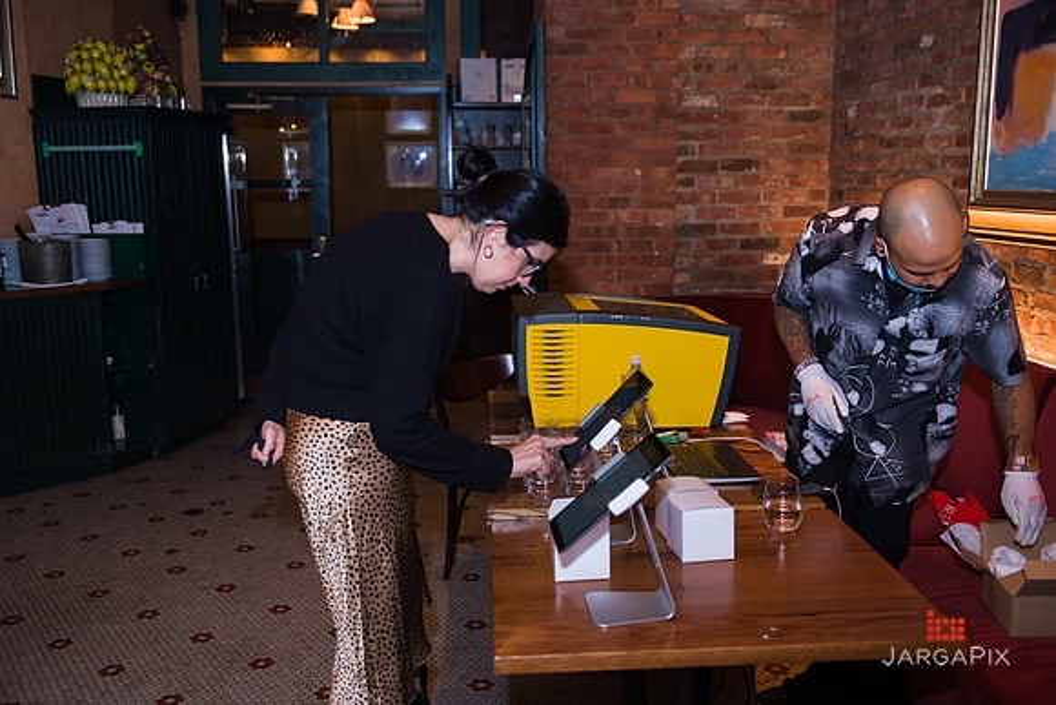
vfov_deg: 37.9
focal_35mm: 35
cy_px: 352
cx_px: 528
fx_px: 1027
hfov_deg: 54.4
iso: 1000
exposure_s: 1/125
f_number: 3.2
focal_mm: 35
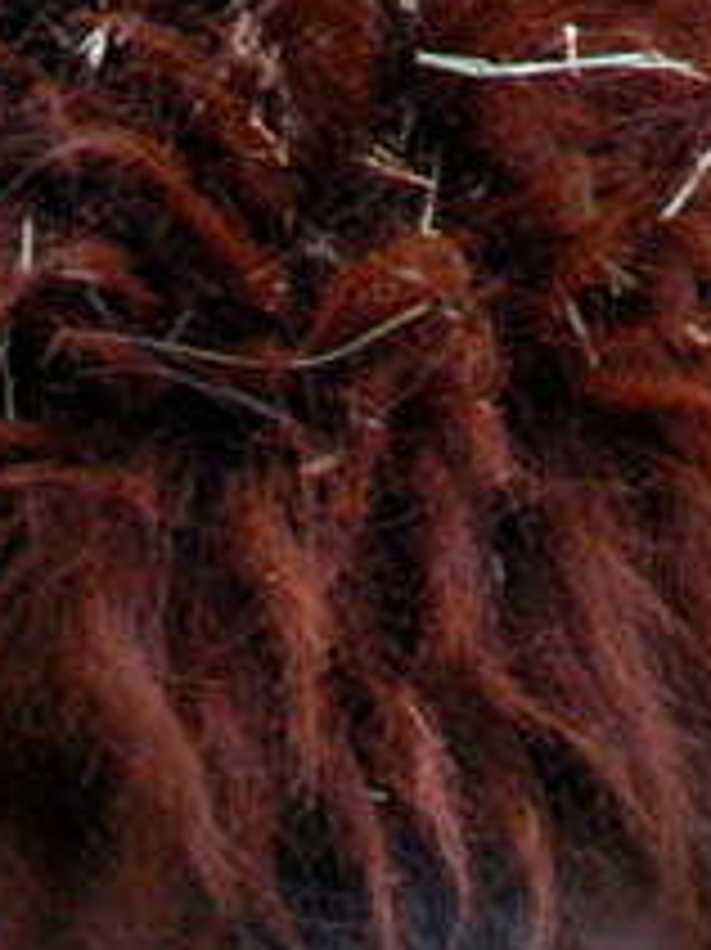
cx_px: 184
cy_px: 1661
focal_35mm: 1329
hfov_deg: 1.1
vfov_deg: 1.5
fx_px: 36433
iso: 100
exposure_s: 1/143
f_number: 4.2
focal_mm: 71.2
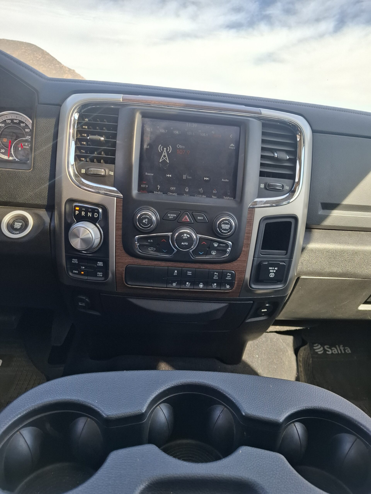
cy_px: 247
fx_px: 329
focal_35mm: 23
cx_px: 186
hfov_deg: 58.9
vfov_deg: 73.9
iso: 50
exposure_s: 1/110
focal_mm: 5.54
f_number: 1.8
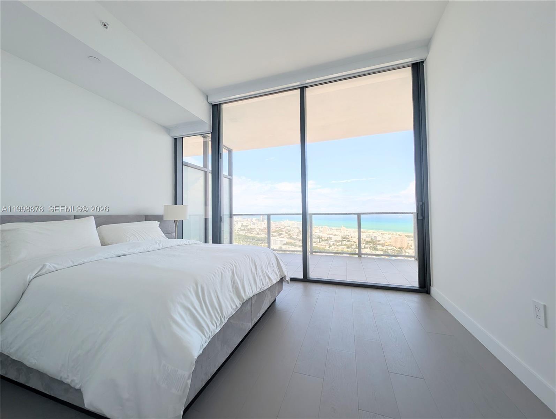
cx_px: 278
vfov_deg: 94.6
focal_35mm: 12
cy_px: 210
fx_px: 193
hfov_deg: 110.5
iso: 43
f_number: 1.95
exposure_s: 1/693
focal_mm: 2.23
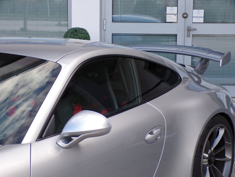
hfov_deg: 26.3
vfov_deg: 19.9
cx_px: 118
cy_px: 88
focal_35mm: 74
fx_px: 502
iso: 100
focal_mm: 13.3
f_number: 3.9
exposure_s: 1/170
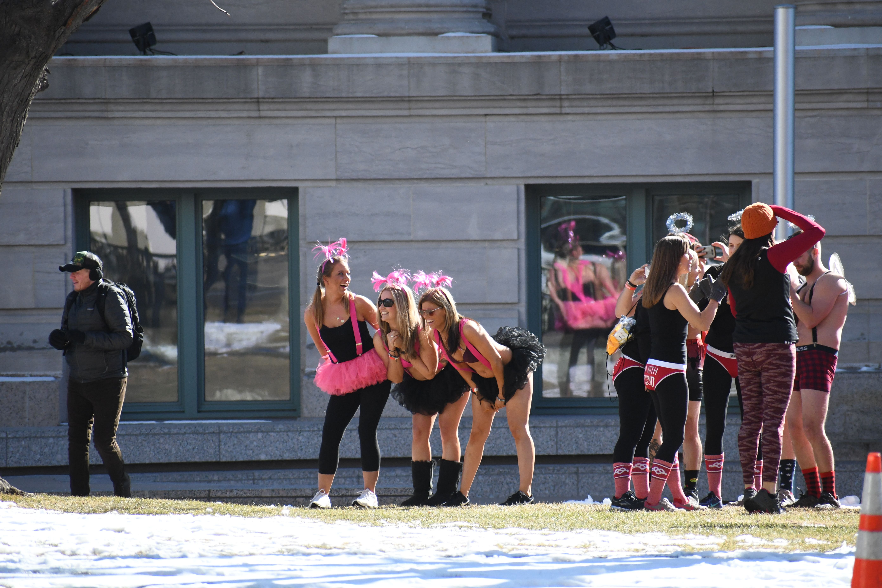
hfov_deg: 4.6
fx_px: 11024
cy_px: 294
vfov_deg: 3.1
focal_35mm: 450
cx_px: 441
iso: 1600
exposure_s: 1/2000
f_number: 6.3
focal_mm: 300
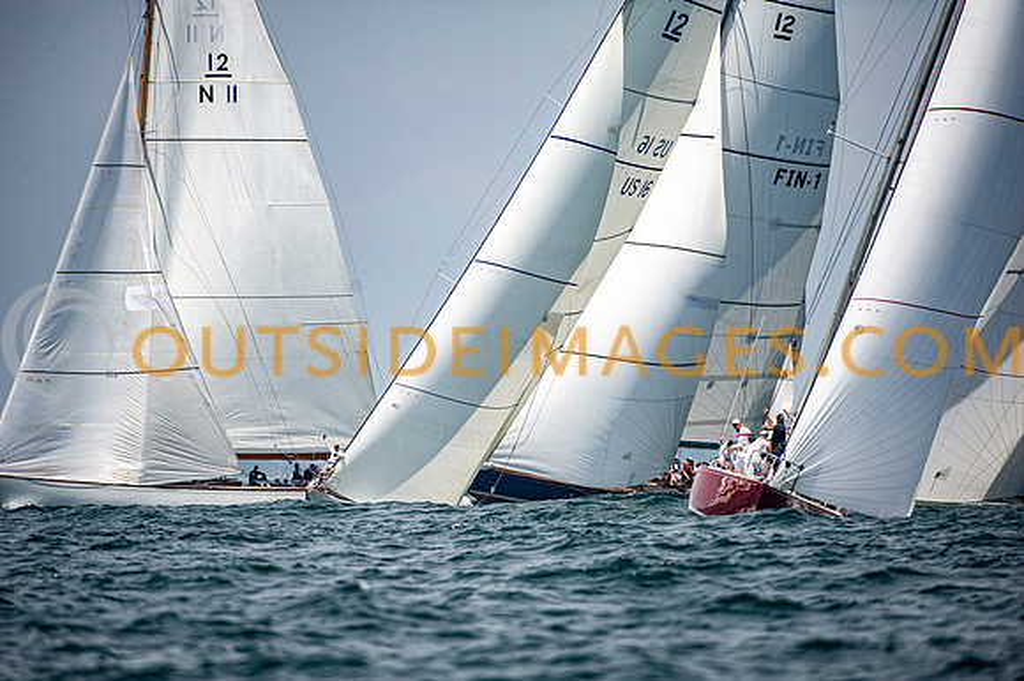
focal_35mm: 360
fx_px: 10234
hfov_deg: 5.7
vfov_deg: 3.8
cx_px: 512
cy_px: 340
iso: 400
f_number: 5
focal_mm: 360
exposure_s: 1/4000
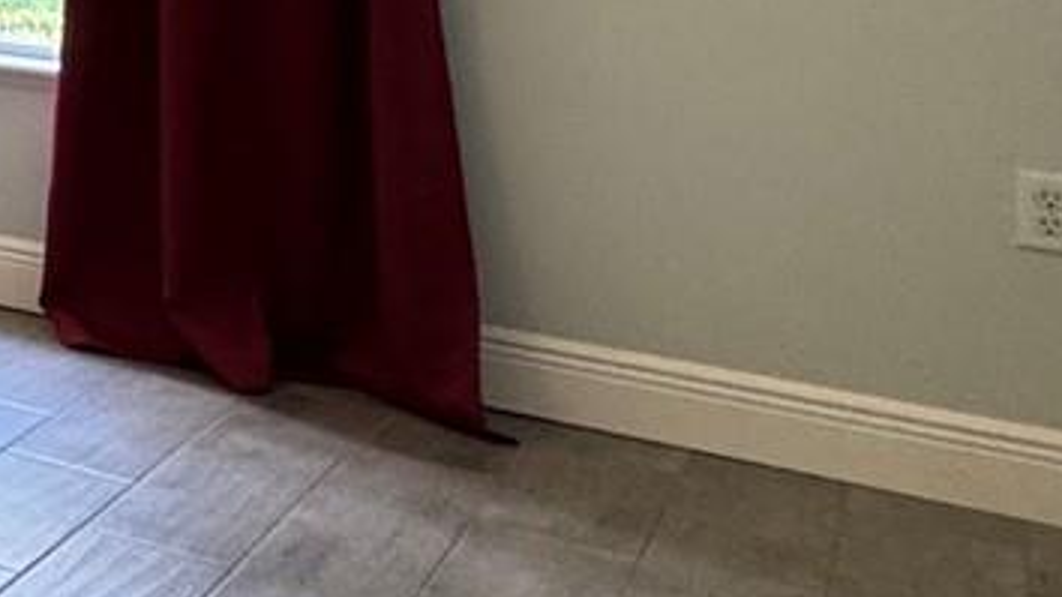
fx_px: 1943
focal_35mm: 69
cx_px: -1068
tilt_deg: +1.3
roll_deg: -1.8
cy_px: -279
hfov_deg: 18.8
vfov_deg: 16.1
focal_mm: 2.22
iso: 200
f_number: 2.2
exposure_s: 1/60
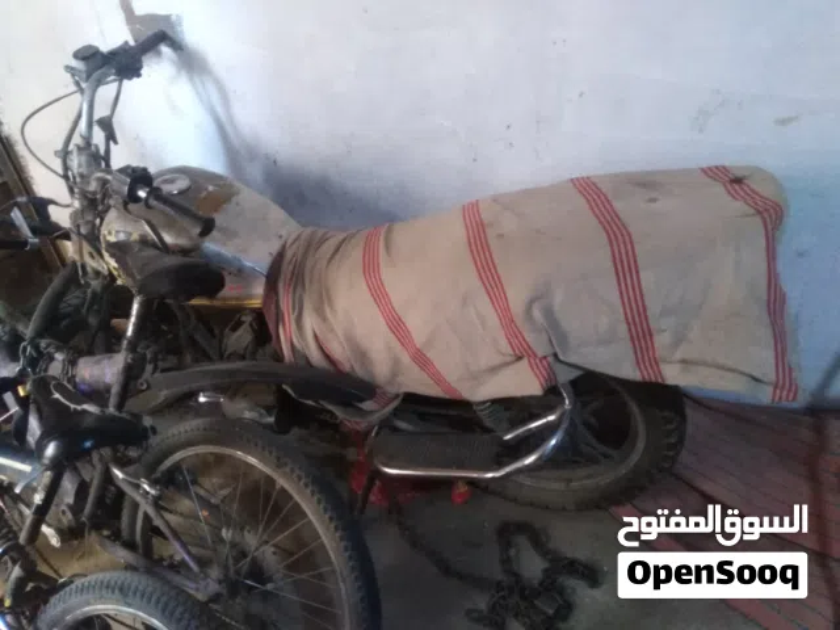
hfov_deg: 67.3
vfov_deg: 53.1
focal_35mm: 26
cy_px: 315
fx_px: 631
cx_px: 420
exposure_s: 1/15
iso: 838
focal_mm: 3.46
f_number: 2.2
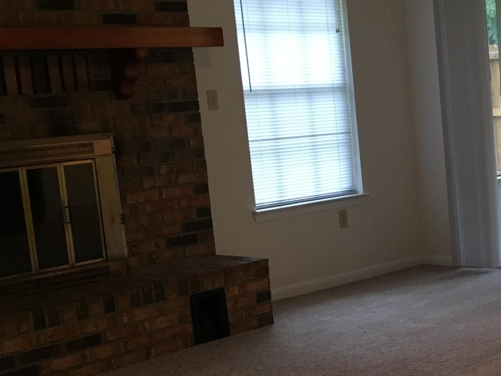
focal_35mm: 76
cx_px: 616
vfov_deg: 19.3
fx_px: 1100
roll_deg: +1.9
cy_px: 253
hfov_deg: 23.3
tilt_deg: -10.8
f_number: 2.2
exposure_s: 1/30
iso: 100
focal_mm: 4.15
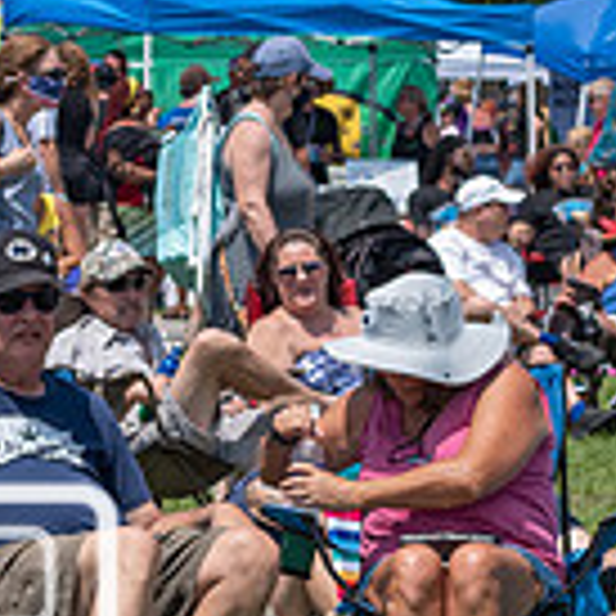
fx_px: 7993
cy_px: 515
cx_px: 845
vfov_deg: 4.4
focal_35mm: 397
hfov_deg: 4.4
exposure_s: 1/800
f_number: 7.1
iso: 200
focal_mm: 70
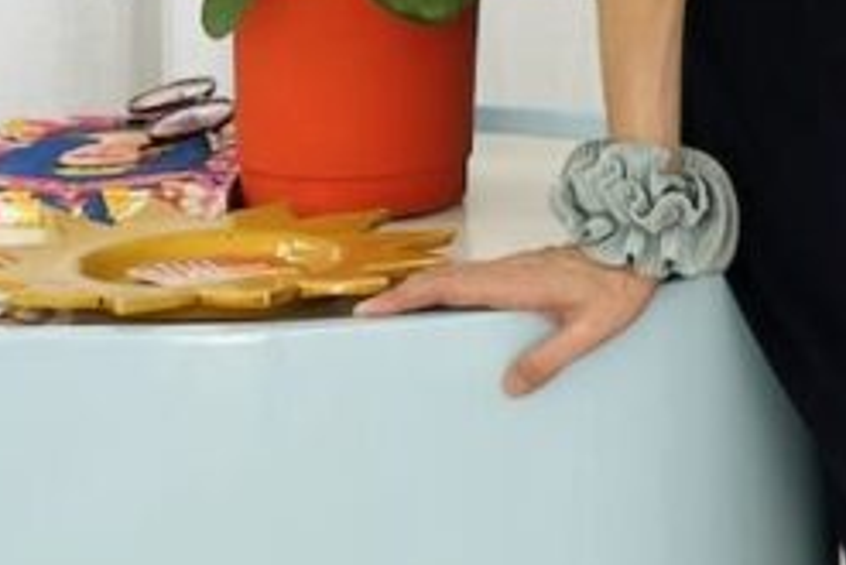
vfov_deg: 6.5
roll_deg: -1.0
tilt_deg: -4.3
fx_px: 4867
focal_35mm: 207
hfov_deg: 9.4
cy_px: -483
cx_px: 1613
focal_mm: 6.86
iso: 80
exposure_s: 1/50
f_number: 1.78
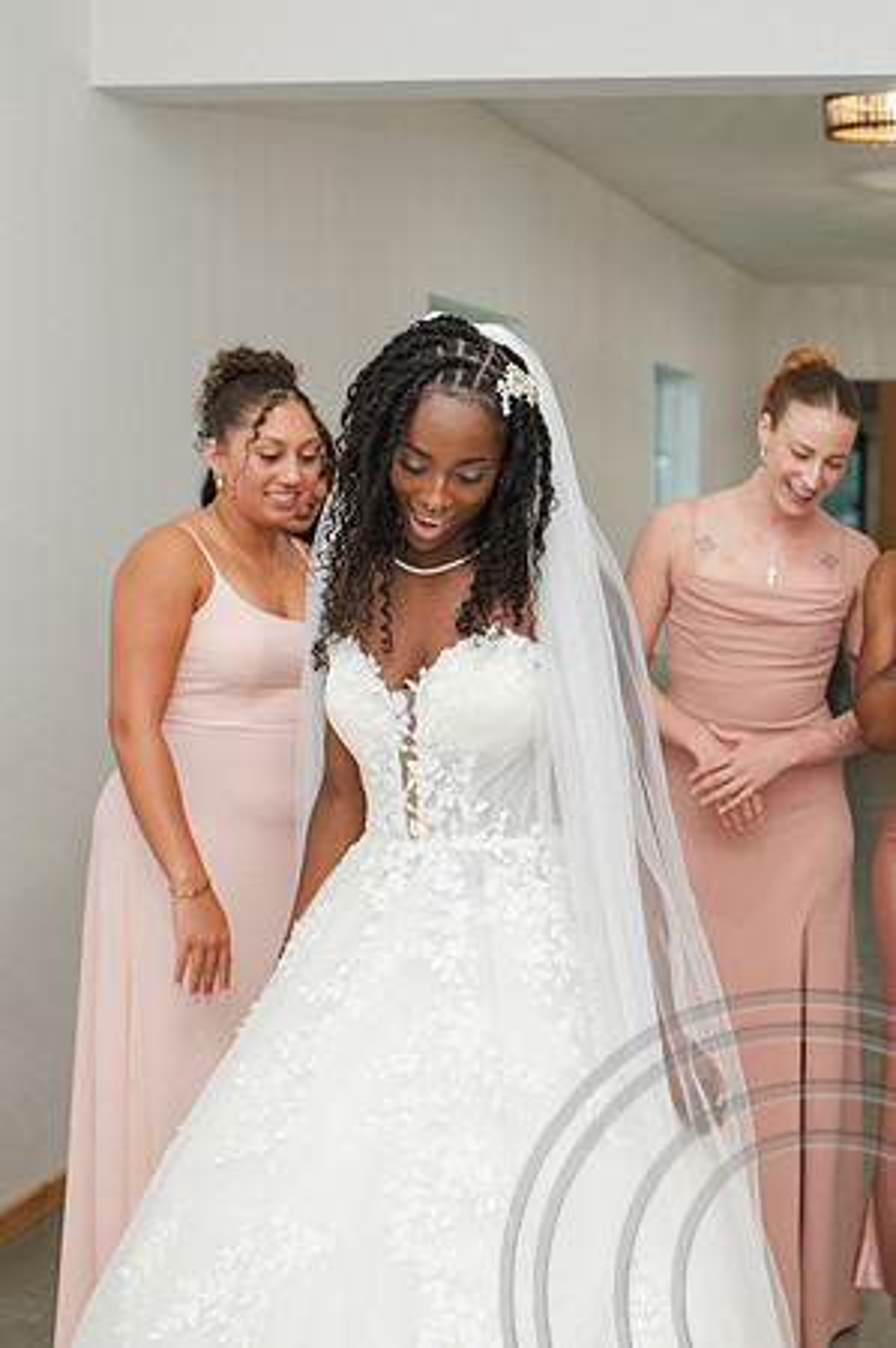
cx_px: 785
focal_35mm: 60
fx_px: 2227
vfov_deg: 33.6
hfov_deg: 22.3
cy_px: 585
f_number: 3.2
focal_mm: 35
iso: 800
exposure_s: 1/200
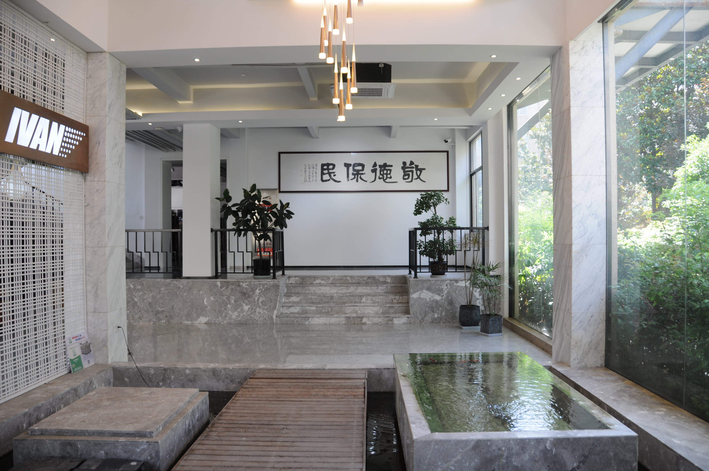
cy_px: 236
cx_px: 354
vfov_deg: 47.8
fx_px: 531
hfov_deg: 67.4
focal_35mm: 27
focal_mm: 18
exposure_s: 1/60
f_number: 4
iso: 200
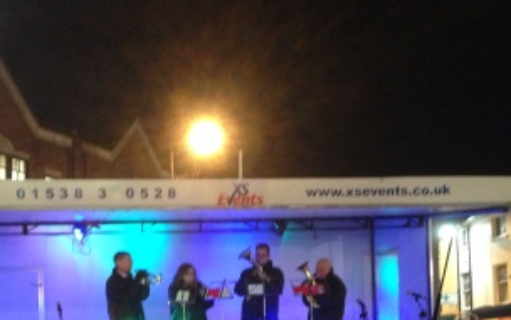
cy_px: 312
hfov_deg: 34.2
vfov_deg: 21.3
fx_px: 822
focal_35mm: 59
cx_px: 168
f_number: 2.4
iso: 500
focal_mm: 4.13
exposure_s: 1/15
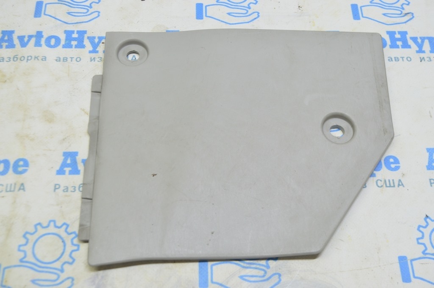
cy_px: 144
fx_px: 542
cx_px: 217
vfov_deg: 29.8
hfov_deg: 43.6
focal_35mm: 45
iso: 400
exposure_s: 1/20
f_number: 5.6
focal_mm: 30
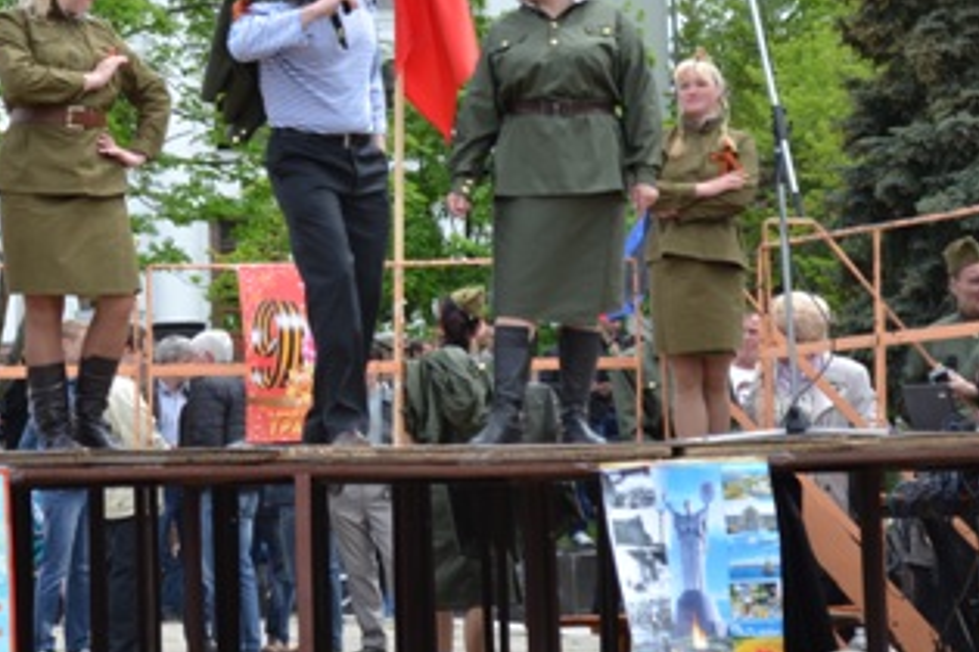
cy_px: 109
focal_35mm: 157
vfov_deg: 8.7
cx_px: 96
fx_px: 4268
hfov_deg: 13.0
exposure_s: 1/160
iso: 100
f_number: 6.3
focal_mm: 55
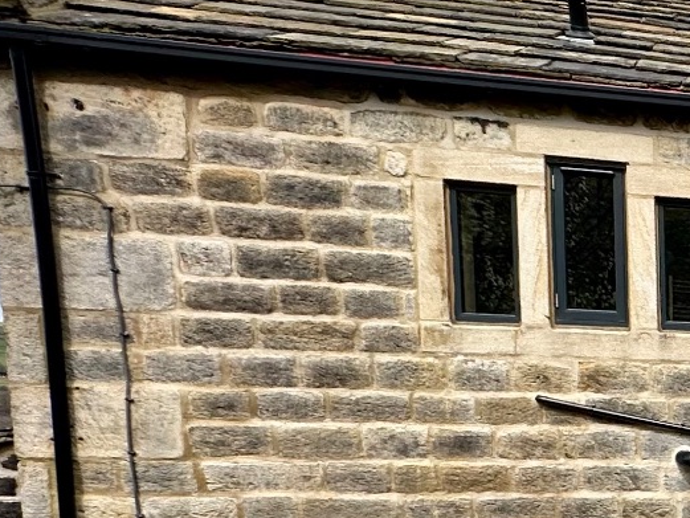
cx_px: 1189
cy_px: 529
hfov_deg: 22.8
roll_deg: -1.3
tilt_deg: -6.7
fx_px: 1097
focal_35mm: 55
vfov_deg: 25.2
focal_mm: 2.22
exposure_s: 1/1276
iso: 50
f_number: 2.2
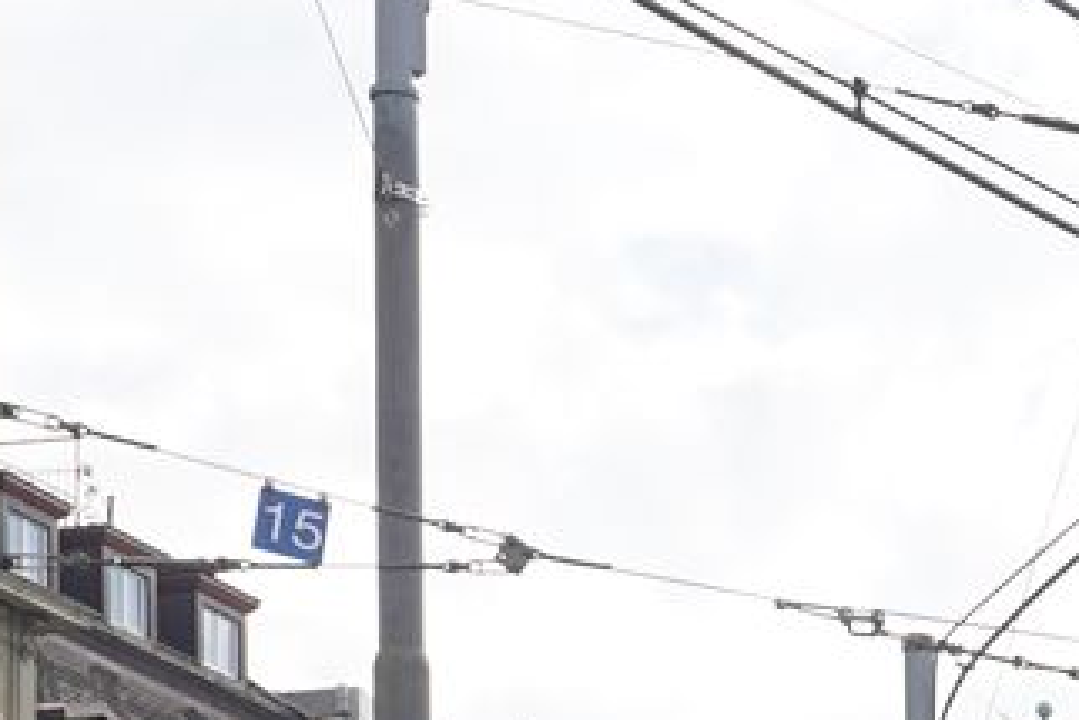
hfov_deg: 12.6
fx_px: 4468
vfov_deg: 8.5
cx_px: 1930
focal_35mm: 149
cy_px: 1661
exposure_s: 1/100
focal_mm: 24
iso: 100
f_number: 11
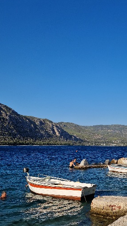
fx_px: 239
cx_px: 112
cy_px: 92
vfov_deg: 50.2
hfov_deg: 28.7
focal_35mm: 40
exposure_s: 1/2500
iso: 50
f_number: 1.8
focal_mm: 5.4
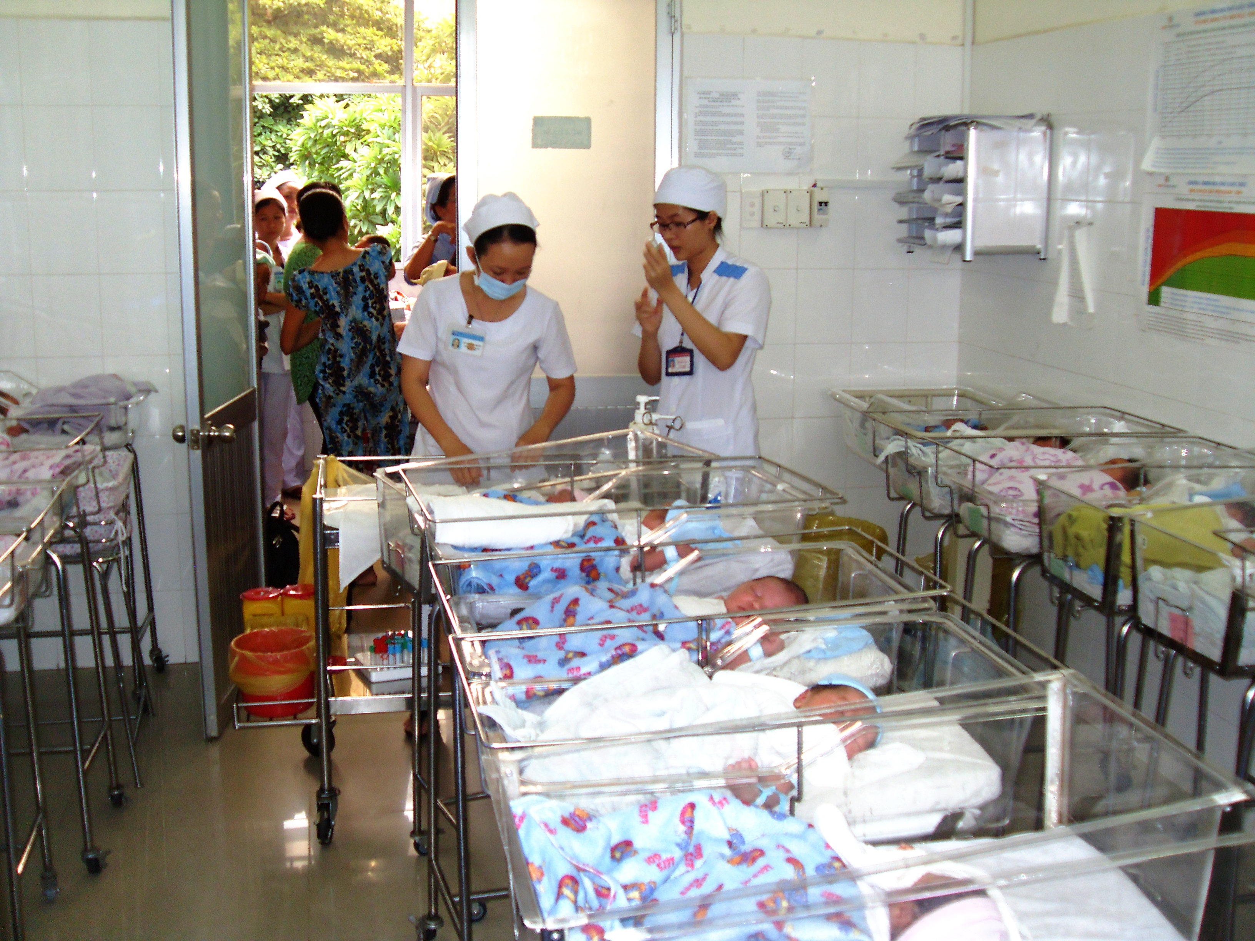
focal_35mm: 37
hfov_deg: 50.1
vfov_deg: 38.7
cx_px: 628
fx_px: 1341
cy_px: 470
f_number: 2.8
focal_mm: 6.3
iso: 100
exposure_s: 1/45
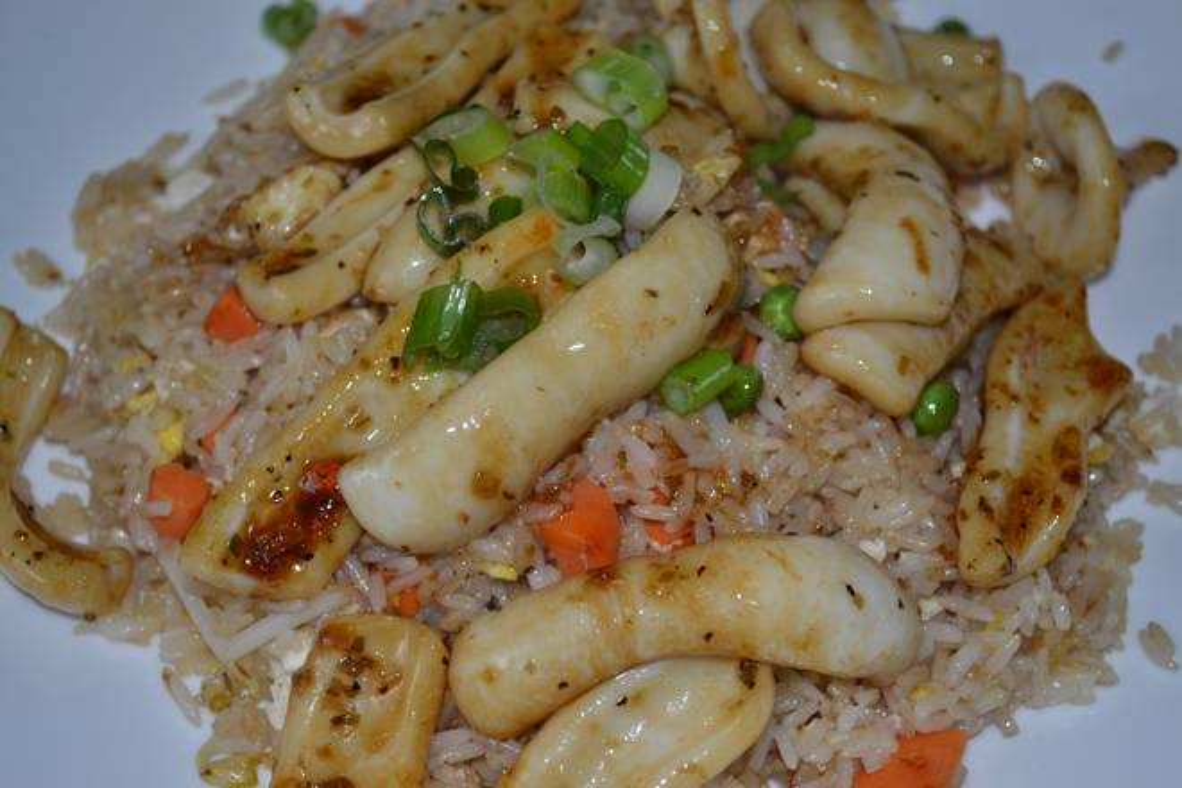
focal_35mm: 66
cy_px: 394
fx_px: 2167
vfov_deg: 20.6
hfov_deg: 30.5
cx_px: 591
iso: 100
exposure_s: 1/125
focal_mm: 44
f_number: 5.3
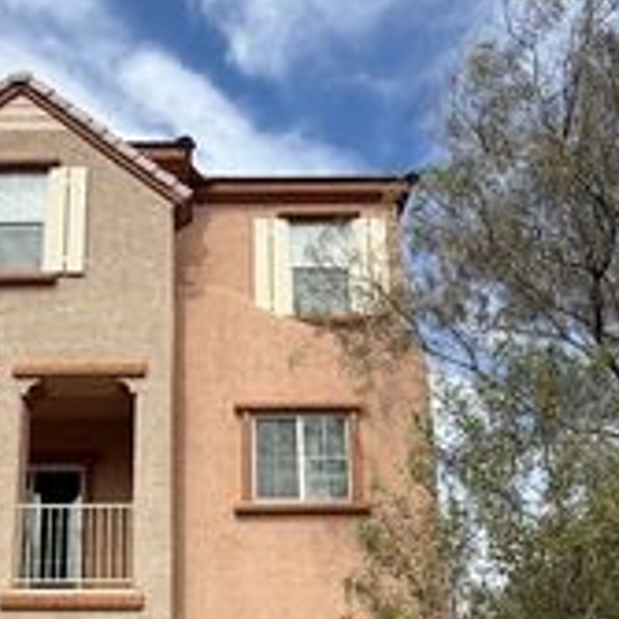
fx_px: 749
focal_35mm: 37
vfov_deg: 40.4
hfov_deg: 44.0
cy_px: 591
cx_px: 189
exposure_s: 1/770
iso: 25
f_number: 2.2
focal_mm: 2.22
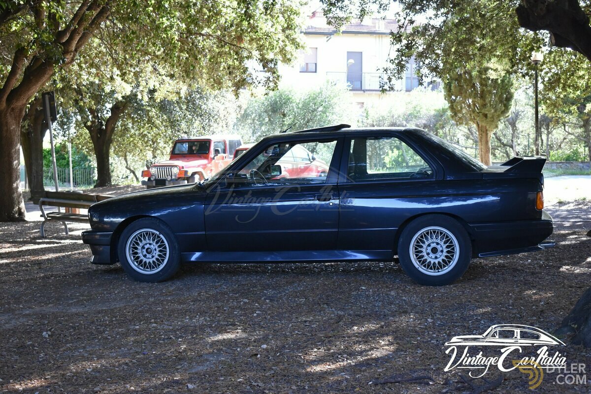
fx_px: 837
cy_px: 197
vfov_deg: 26.5
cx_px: 296
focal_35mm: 51
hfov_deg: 38.9
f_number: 4.5
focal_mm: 34
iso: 800
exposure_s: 1/200
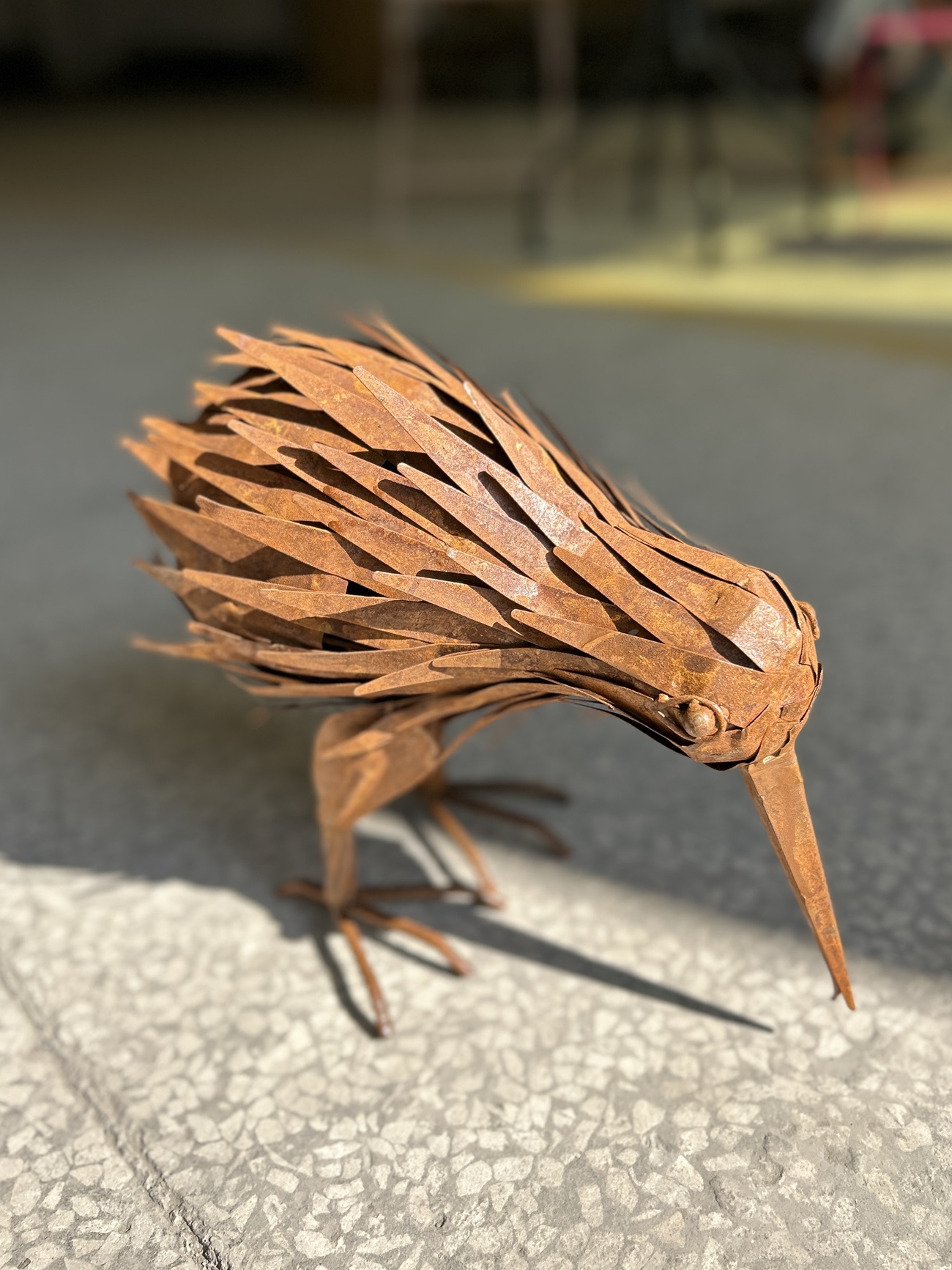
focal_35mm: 30
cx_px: 530
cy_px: 579
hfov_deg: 46.7
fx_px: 1100
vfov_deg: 59.9
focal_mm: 5.7
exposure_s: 1/1124
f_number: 1.5
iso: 50
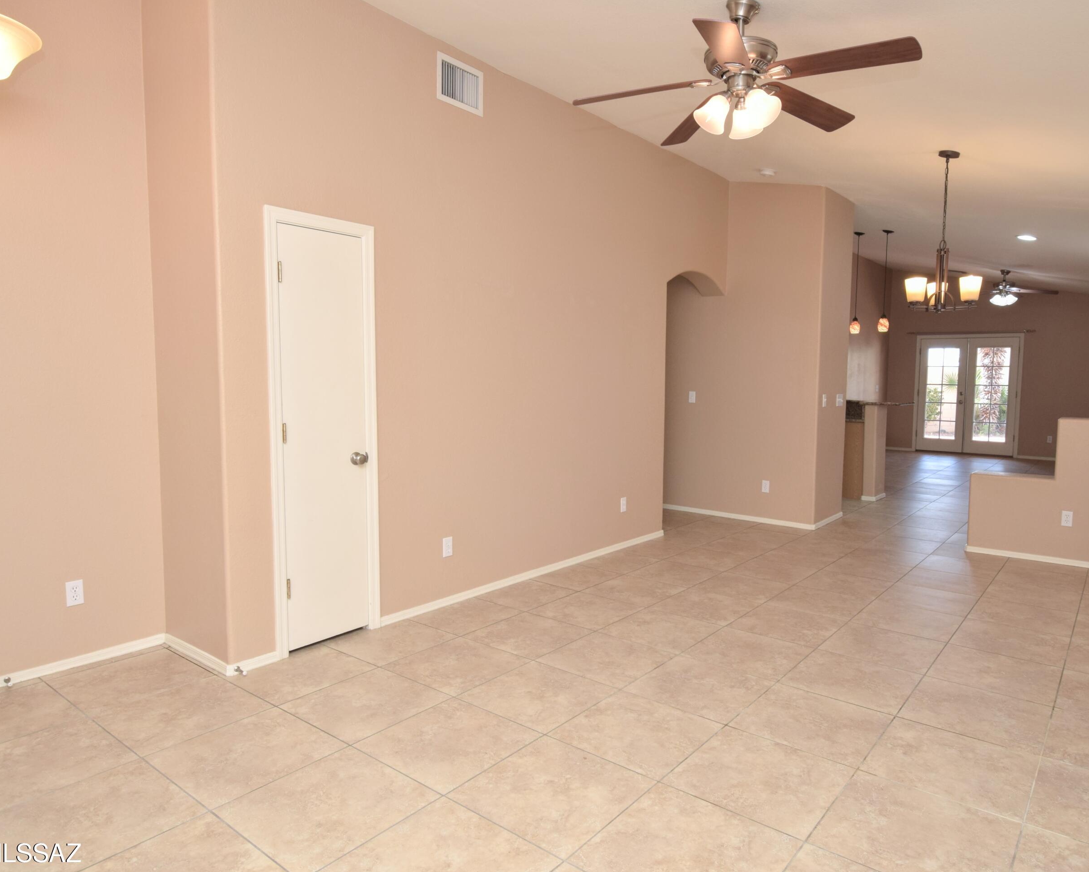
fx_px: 677
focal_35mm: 21
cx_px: 574
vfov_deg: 65.5
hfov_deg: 77.6
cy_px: 443
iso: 400
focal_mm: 12
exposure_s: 1/50
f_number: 9
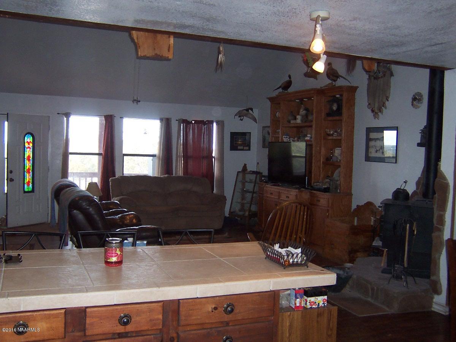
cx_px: 228
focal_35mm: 36
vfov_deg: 39.7
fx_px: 474
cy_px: 171
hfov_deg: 51.4
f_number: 2.8
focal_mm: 5.6
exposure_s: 1/60
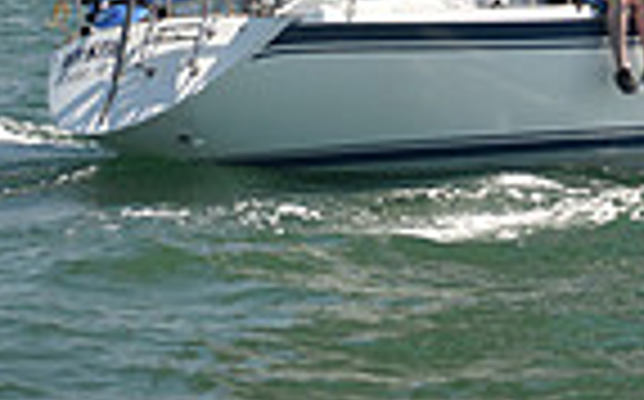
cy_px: -831
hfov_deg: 7.2
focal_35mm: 290
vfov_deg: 4.3
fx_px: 5084
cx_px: 637
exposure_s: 1/800
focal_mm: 70
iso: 250
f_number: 4.5
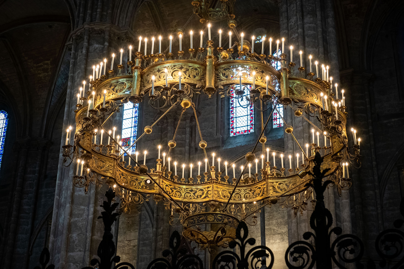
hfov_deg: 32.4
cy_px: 134
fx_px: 696
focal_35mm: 62
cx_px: 202
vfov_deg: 21.9
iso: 3200
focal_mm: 41.4
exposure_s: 1/15
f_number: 10
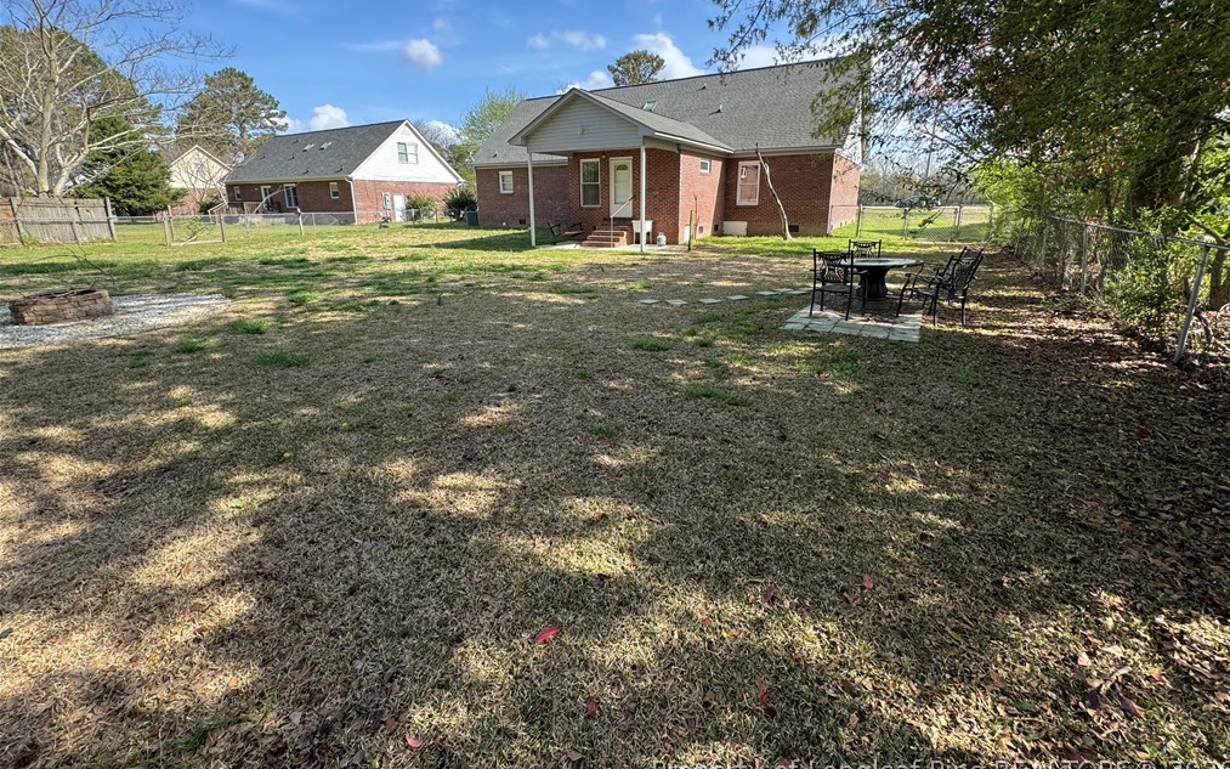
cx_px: 620
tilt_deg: -15.1
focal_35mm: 15
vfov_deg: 74.3
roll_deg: +0.2
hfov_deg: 101.5
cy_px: 324
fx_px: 503
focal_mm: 2.22
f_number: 2.2
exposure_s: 1/451
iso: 40
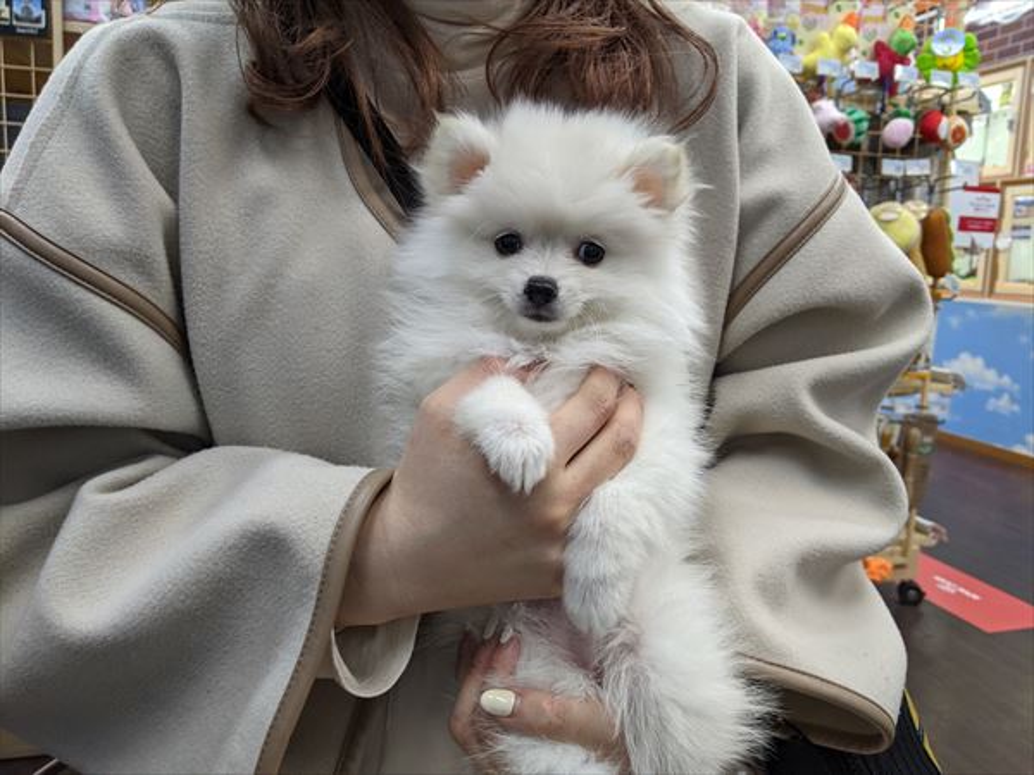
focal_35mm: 27
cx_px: 517
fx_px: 807
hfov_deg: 65.3
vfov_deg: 51.4
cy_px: 388
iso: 84
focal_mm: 4.44
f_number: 1.8
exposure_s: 1/40
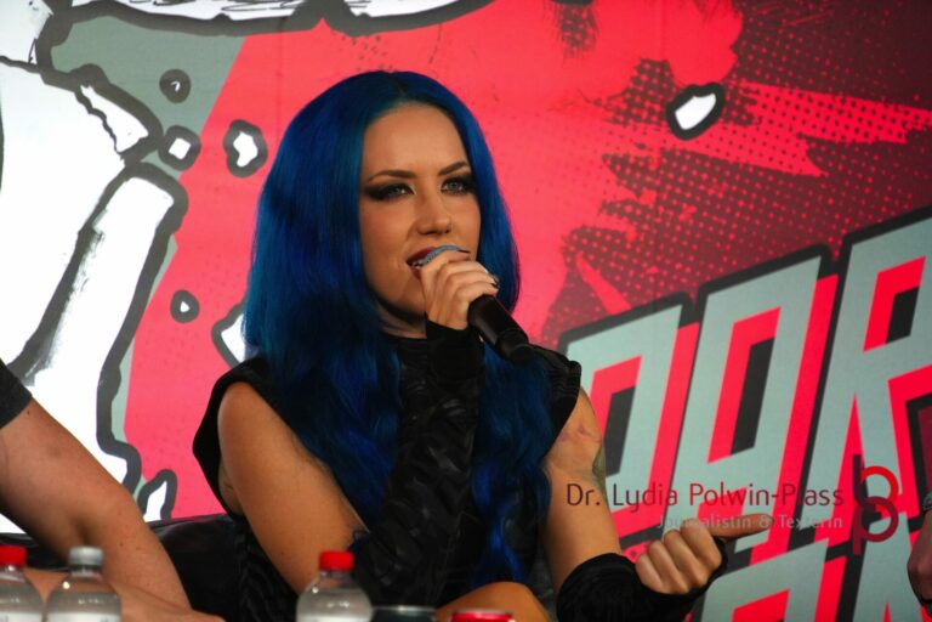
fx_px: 8814
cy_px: 311
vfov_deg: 4.0
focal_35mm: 340
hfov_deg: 6.1
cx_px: 466
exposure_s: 1/400
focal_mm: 227
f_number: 6.3
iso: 2000
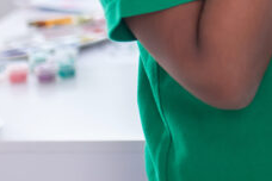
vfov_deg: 8.5
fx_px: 1186
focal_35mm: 157
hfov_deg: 12.3
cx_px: 446
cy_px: -109
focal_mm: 35
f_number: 2
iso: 400
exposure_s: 1/160
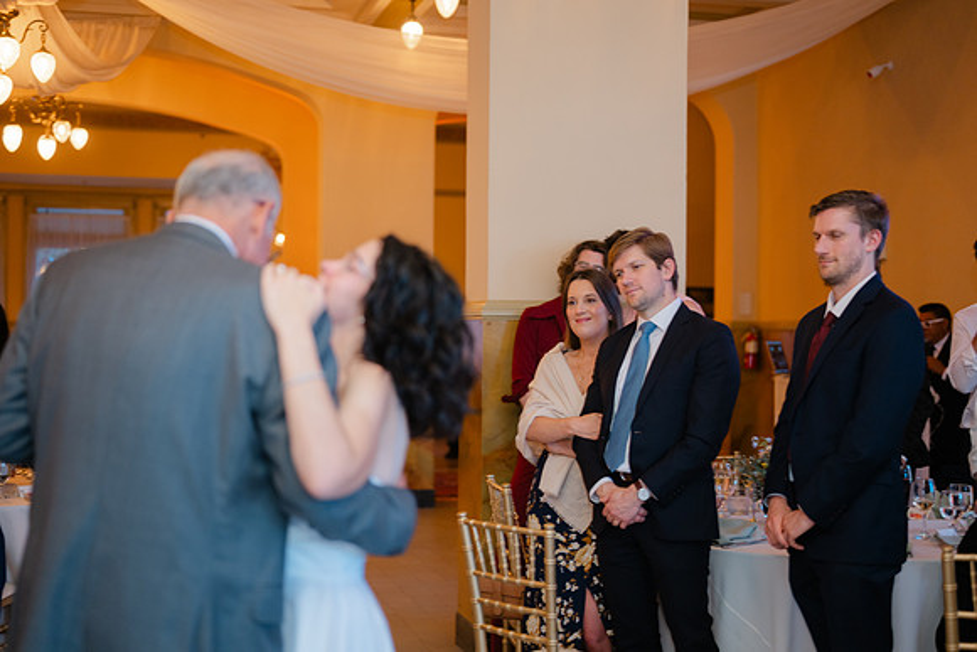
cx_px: 488
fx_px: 1357
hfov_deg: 39.6
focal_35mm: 50
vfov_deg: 27.0
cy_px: 326
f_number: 1.8
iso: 320
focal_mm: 50
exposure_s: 1/125
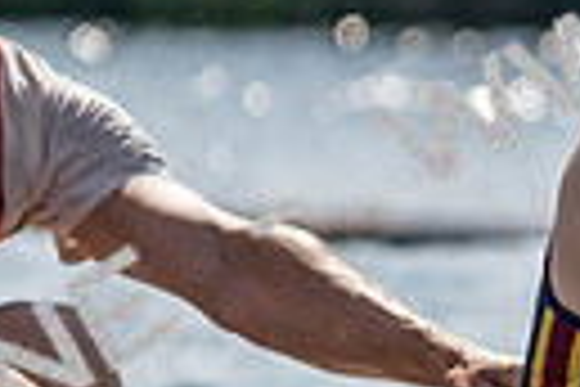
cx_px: 931
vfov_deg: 1.5
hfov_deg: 2.3
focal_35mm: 900
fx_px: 14499
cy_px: 196
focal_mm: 200
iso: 160
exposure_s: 1/1600
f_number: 5.6
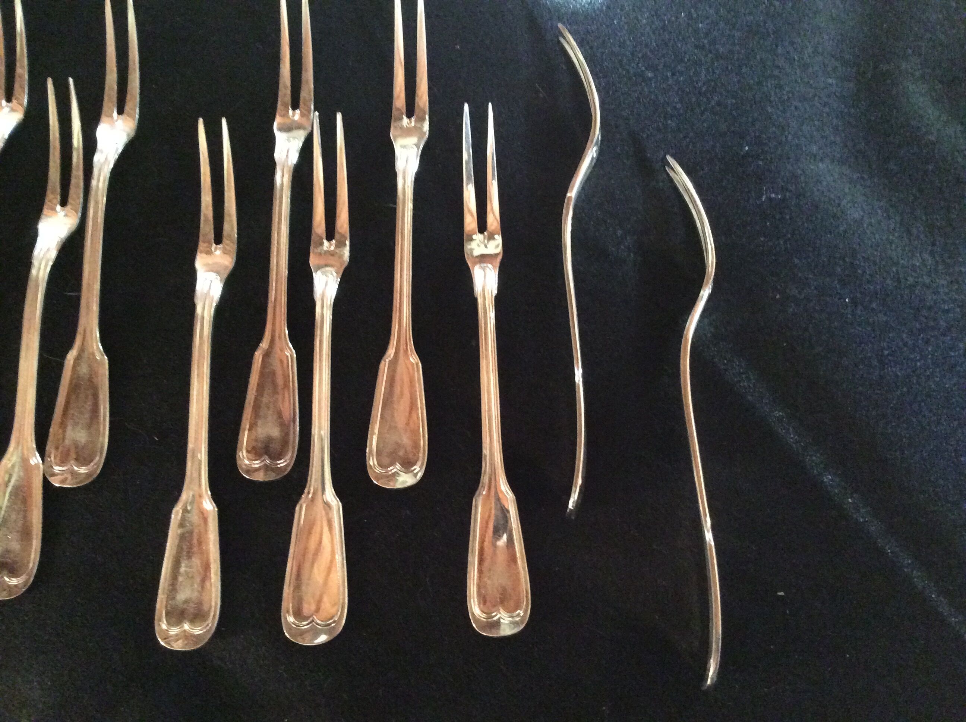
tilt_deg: -76.0
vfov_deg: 44.1
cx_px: 483
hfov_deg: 56.9
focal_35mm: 32
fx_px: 892
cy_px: 361
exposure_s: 1/17
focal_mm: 3.3
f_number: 2.4
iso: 500
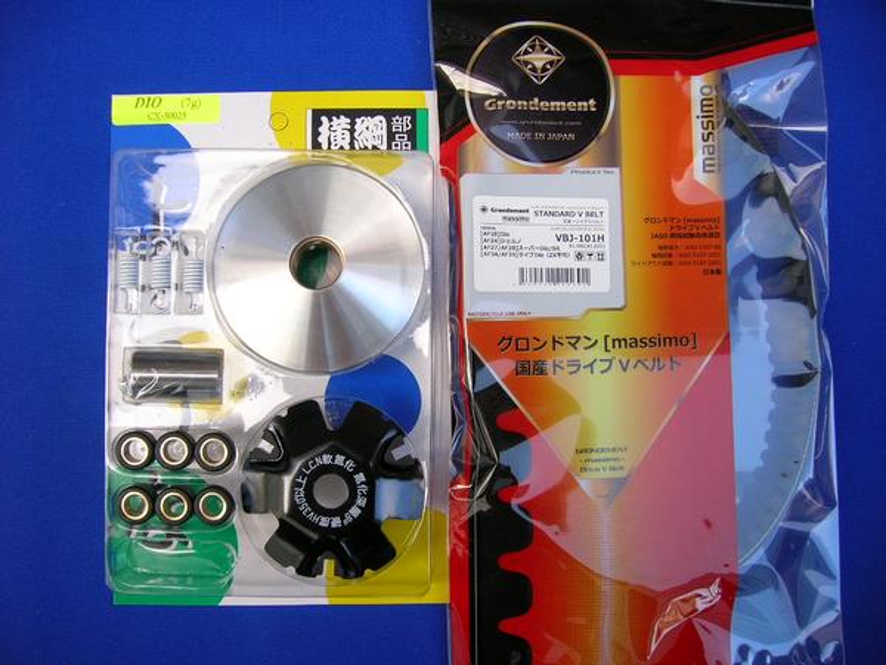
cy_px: 332
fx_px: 870
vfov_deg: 41.8
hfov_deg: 54.0
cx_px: 443
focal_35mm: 34
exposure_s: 1/59.1
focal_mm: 5.7
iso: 50
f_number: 2.9
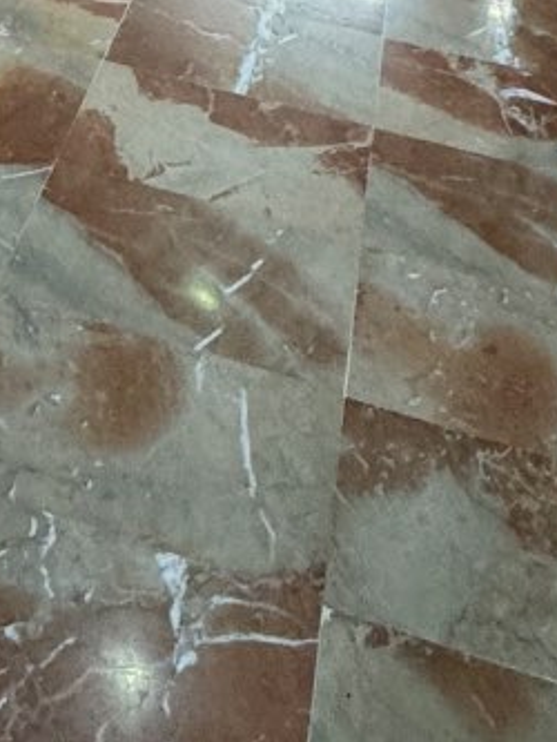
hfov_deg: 22.9
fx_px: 1351
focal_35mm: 63
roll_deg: -4.8
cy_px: -577
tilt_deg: -3.1
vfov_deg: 21.2
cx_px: 92
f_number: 2.2
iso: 250
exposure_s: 1/50
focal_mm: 2.22
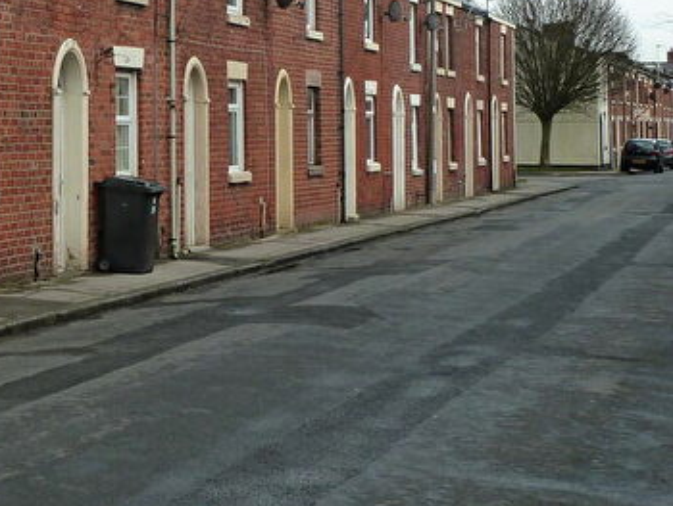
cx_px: 2
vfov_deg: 15.2
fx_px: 1868
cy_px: 30
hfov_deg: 19.8
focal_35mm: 96
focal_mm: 7.9
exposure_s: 1/250
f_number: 4
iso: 125
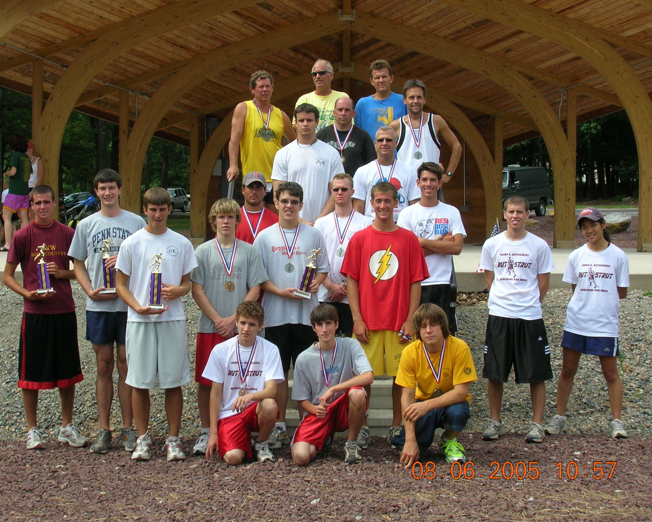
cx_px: 310
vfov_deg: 25.0
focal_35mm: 61
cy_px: 262
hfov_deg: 31.0
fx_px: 1177
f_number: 5.9
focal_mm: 9.7
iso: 50
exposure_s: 1/151
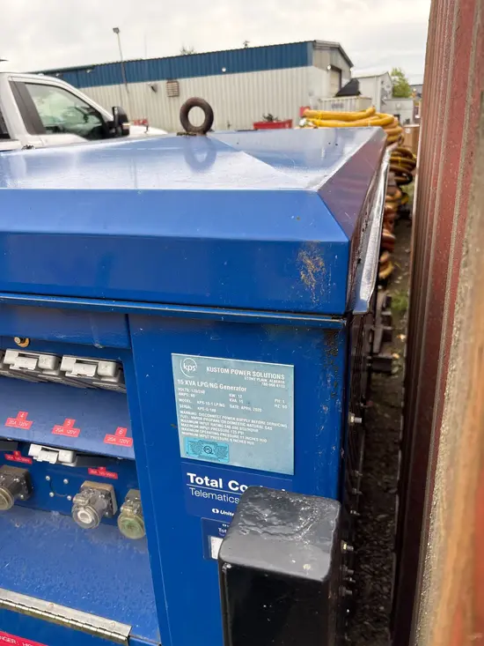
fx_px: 485
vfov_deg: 67.3
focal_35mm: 26
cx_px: 242
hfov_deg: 53.1
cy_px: 323
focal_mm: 5.96
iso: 50
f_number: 1.6
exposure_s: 1/426
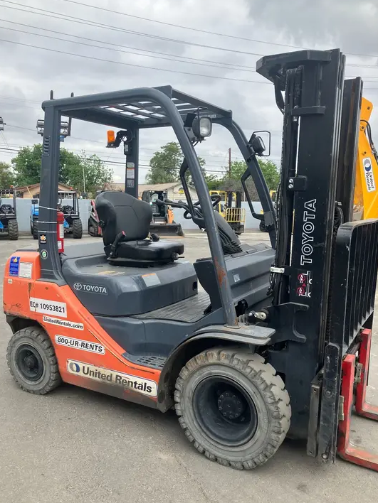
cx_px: 186
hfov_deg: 48.2
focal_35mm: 29
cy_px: 250
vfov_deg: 61.7
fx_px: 422
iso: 32
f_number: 1.8
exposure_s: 1/648
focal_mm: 3.99
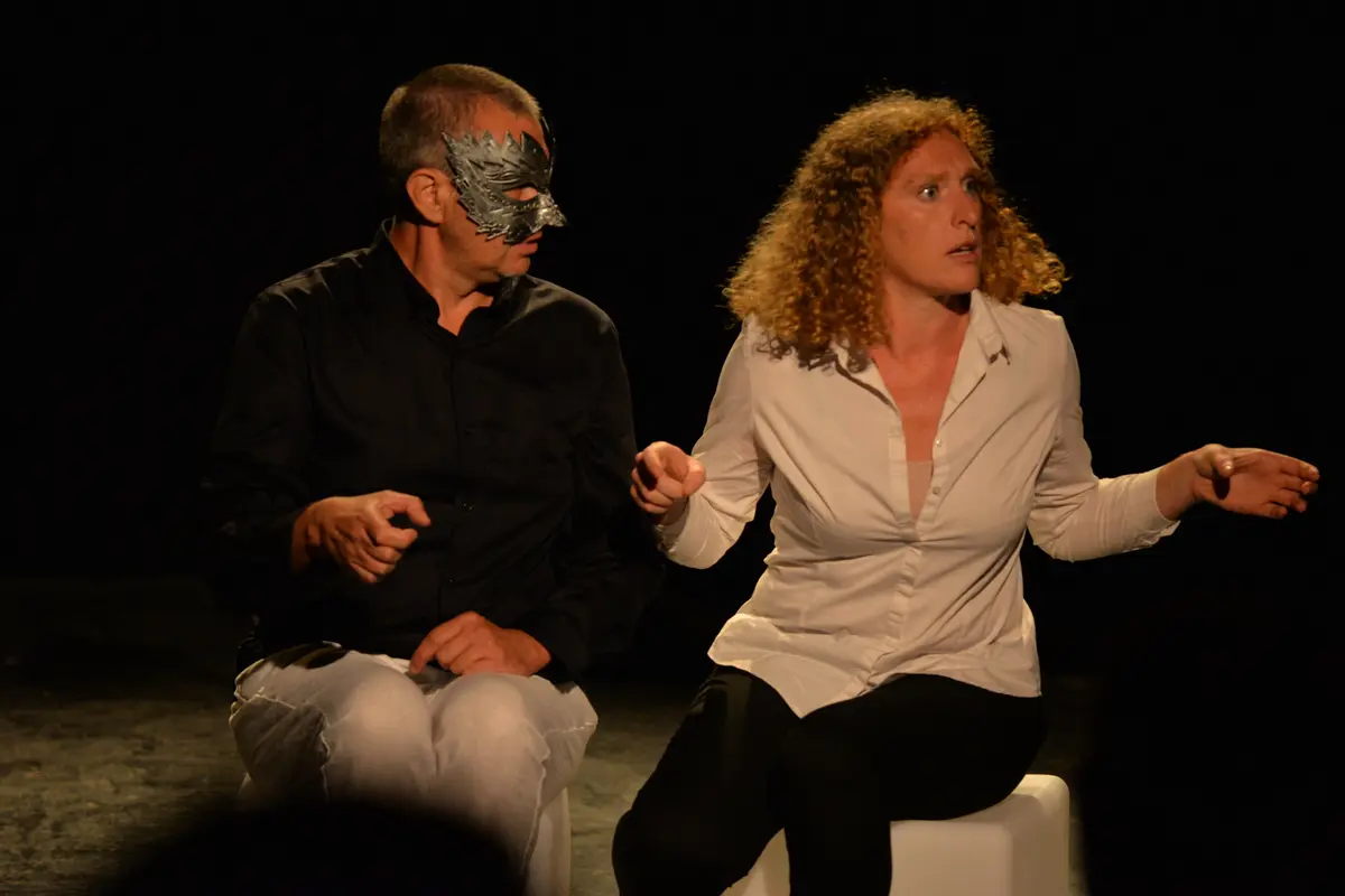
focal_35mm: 200
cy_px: 448
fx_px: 7472
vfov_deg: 6.9
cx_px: 672
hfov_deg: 10.3
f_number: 4
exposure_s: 1/100
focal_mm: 200
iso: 2000
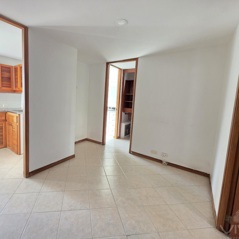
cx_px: 100
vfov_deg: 87.4
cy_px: 117
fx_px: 125
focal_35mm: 16
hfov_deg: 86.7
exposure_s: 1/120
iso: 200
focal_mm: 2.2
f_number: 1.9
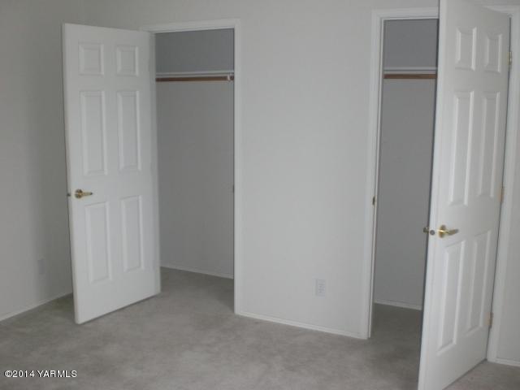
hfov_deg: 49.0
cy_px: 195
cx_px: 260
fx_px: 571
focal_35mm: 38
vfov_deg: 37.7
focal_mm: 6.3
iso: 200
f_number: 3.1
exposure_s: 1/60
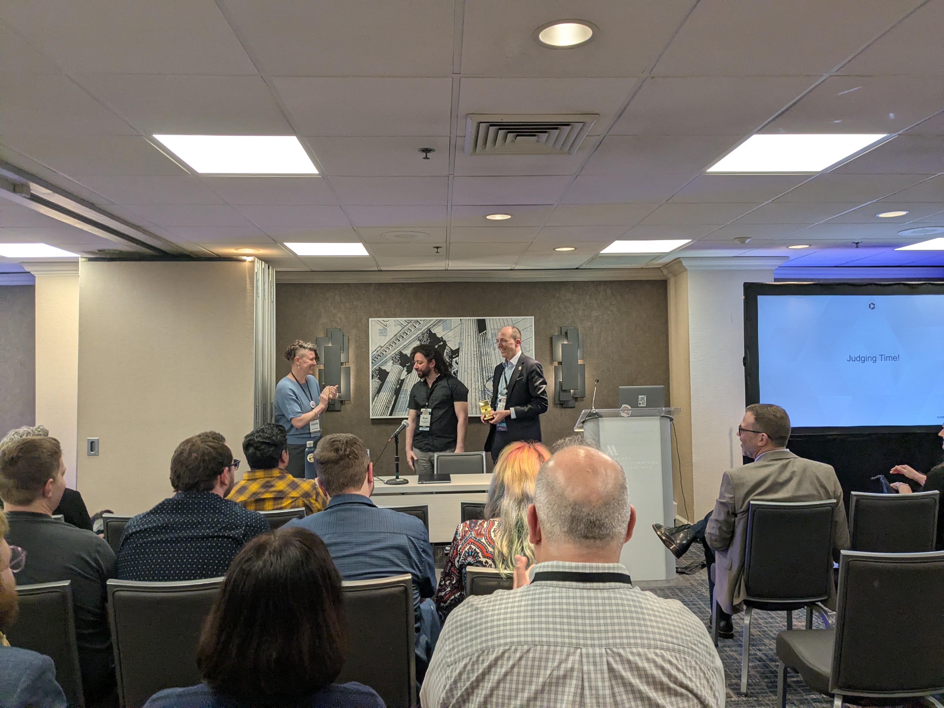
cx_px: 472
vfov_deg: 51.4
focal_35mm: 27
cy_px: 354
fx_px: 736
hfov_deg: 65.3
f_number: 1.73
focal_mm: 4.38
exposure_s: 1/120
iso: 160
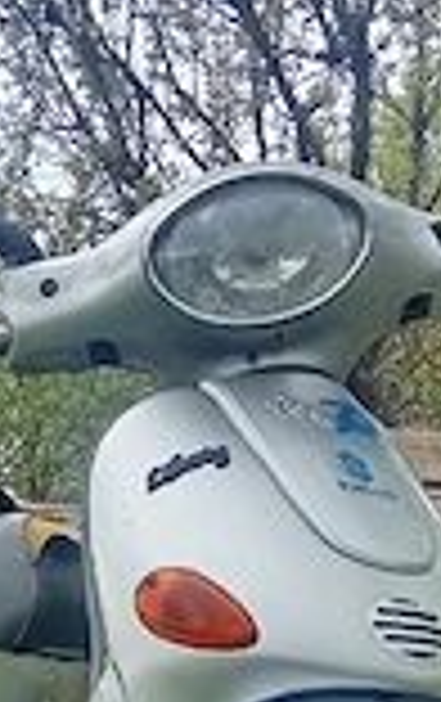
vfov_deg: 24.4
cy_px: 855
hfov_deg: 17.1
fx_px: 1456
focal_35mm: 76
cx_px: 112
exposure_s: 1/417
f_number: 2
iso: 100
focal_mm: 2.78
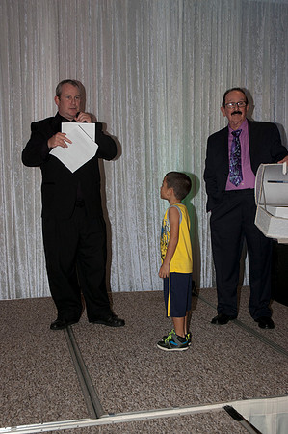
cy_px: 217
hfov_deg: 30.8
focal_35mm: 44
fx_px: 523
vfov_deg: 45.0
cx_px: 144
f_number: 5.6
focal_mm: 29
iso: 400
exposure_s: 1/160
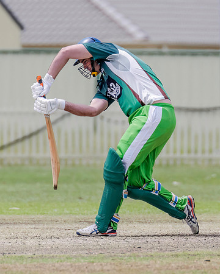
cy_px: 126
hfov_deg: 1.4
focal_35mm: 1091
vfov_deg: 1.8
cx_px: 89
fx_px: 8882
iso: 800
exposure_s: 1/2500
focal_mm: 600
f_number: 7.1
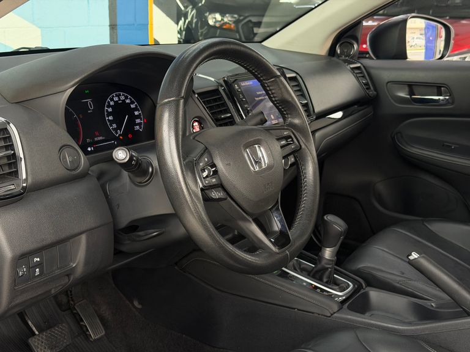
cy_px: 176
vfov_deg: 30.3
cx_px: 235
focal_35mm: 48
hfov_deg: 39.7
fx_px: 652
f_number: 1.78
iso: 160
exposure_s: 1/120
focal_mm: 6.76
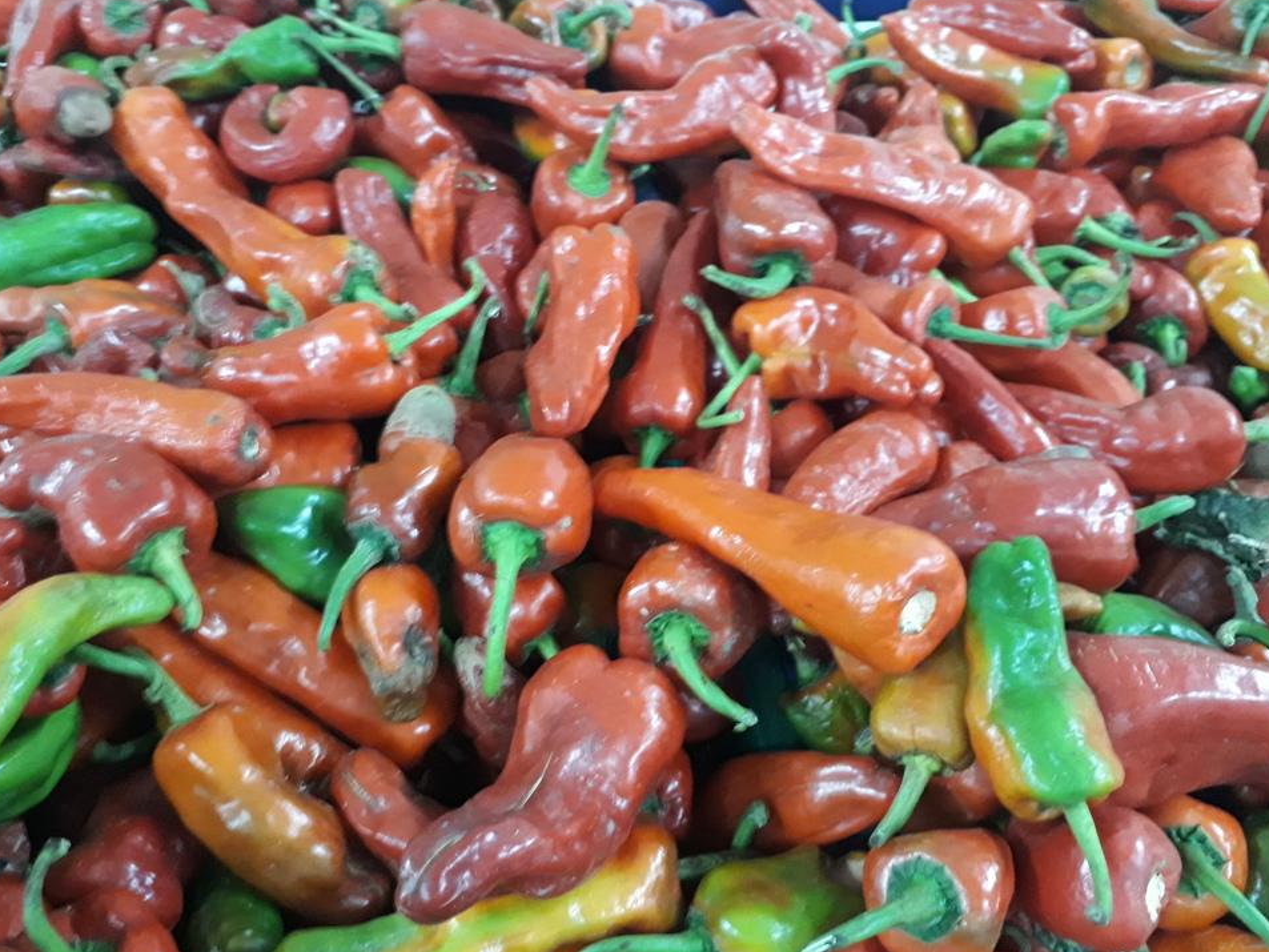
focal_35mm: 29
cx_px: 605
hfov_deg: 61.6
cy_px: 495
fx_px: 1063
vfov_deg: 48.2
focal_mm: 3.6
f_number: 1.9
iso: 400
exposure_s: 1/15
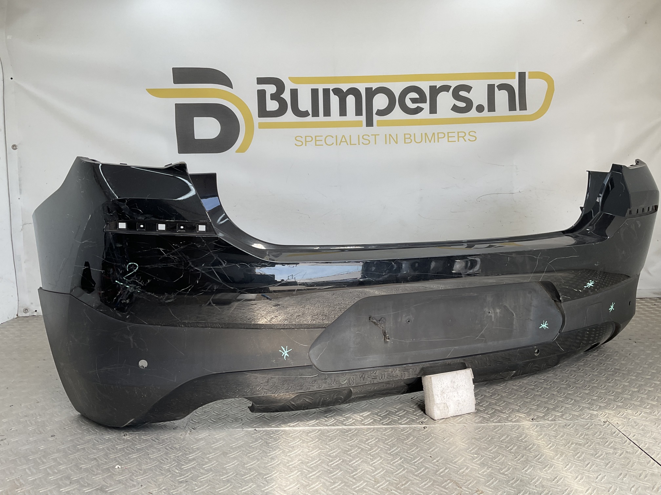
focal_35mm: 29
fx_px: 554
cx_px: 330
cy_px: 248
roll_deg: +0.0
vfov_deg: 48.2
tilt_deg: -7.5
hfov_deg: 61.7
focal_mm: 3
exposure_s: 1/242
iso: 16
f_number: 1.8
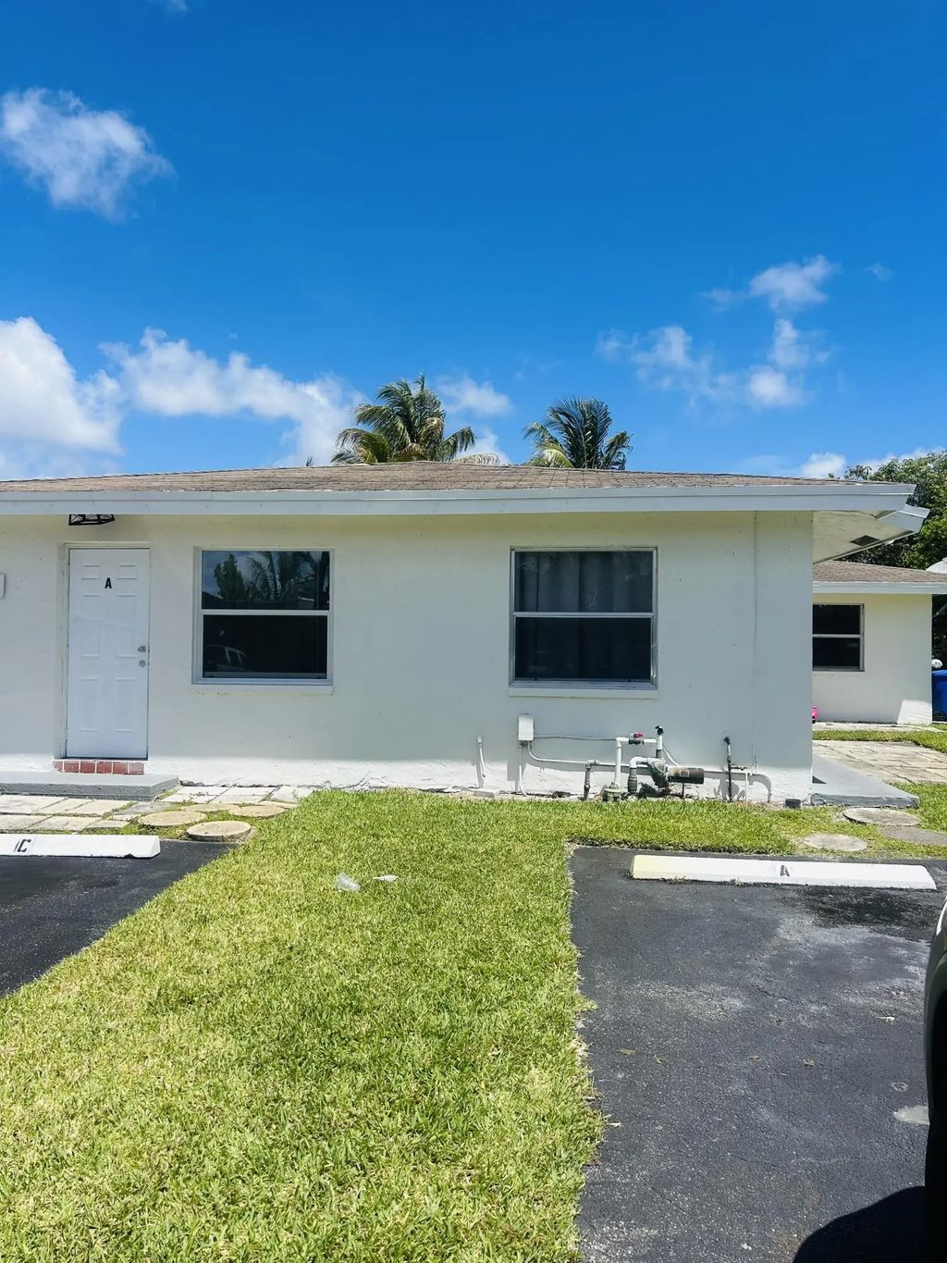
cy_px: 632
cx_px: 474
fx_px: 948
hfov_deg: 53.1
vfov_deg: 67.3
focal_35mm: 26
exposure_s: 1/5587
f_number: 1.5
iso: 50
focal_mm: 5.7
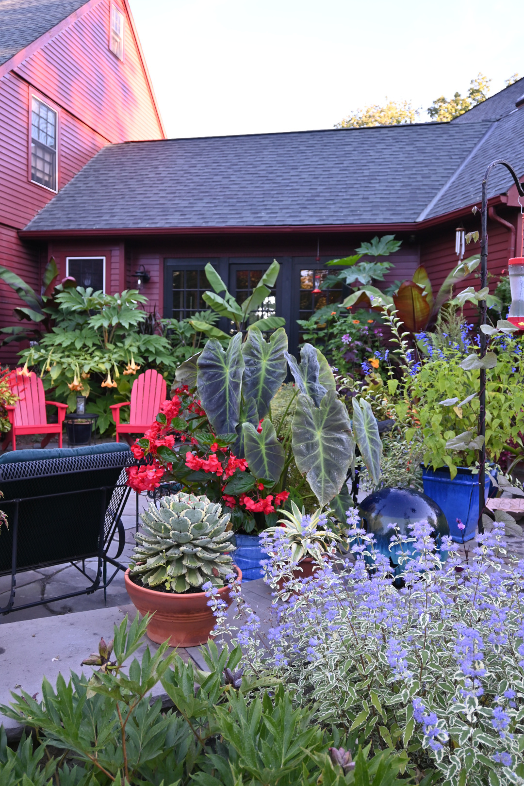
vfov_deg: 61.9
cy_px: 393
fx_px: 655
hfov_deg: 43.6
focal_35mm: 30
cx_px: 262
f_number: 3.8
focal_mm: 20
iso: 100
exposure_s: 1/50
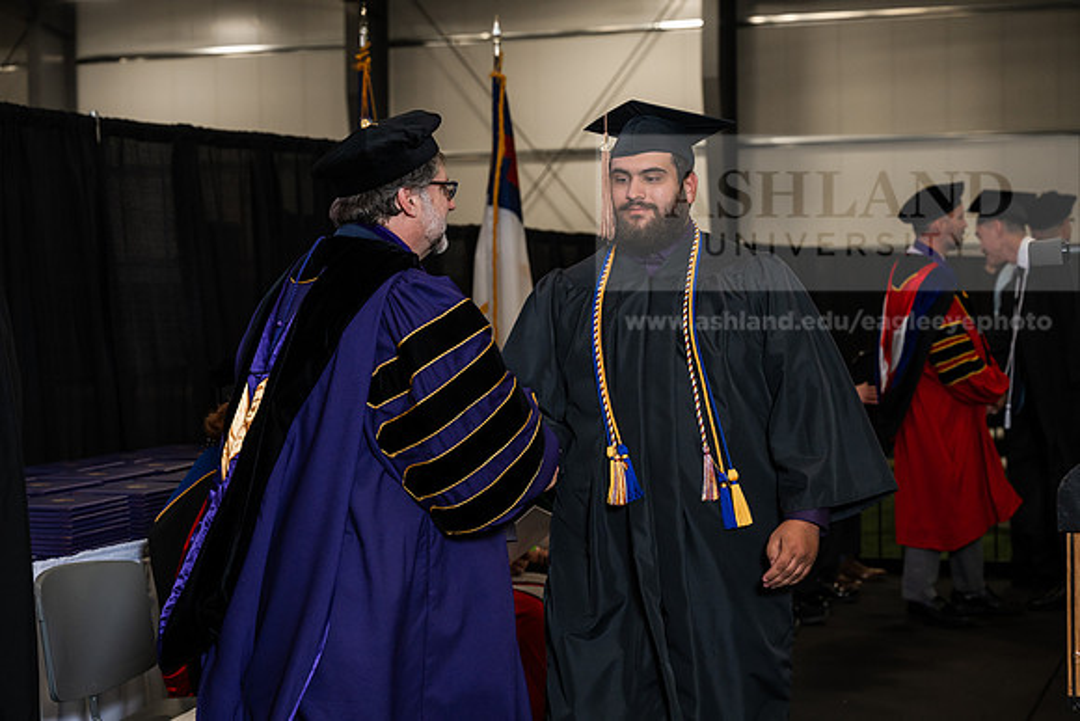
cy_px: 360
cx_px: 540
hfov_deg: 28.8
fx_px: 2100
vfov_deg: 19.5
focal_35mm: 70
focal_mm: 70
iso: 1250
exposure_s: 1/200
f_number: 5
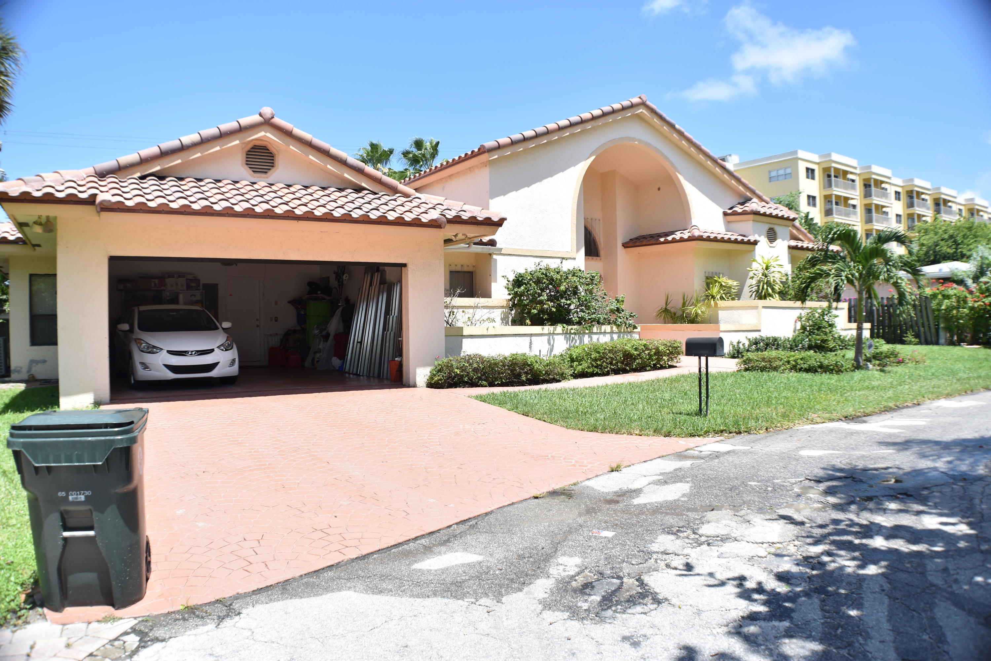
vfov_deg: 40.0
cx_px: 496
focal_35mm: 33
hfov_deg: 57.2
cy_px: 330
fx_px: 908
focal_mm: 22
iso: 100
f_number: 5
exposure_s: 1/400
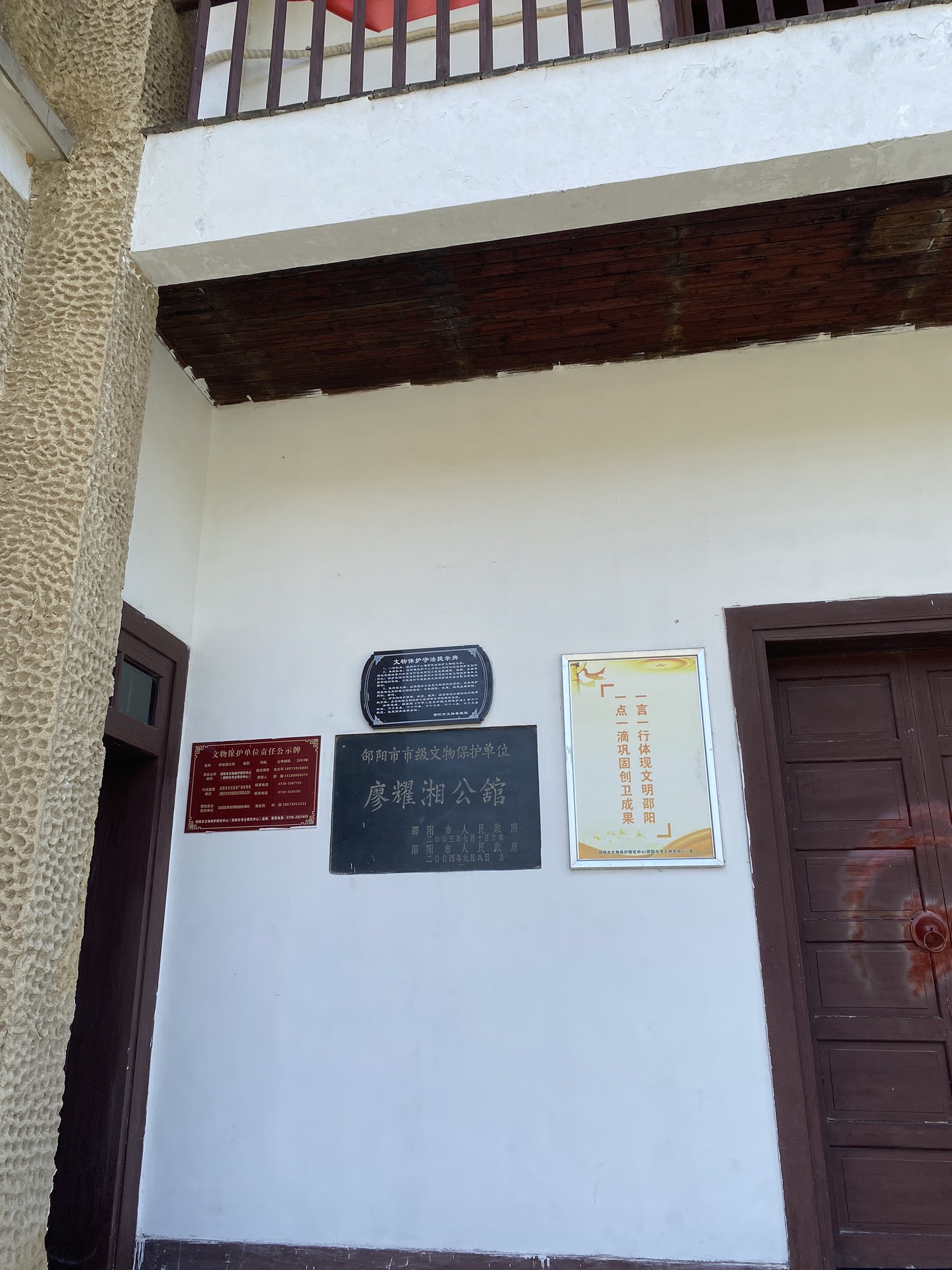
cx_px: 476
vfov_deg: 67.3
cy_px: 635
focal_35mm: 26
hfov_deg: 53.1
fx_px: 953
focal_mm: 4.25
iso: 32
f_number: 1.8
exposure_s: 1/816
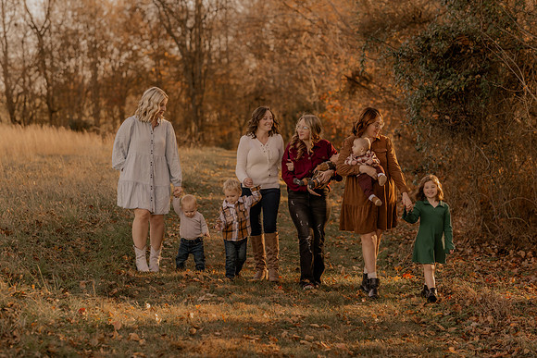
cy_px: 179
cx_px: 268
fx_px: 1268
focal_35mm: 85
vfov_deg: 16.1
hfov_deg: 23.9
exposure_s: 1/320
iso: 200
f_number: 2.8
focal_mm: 85
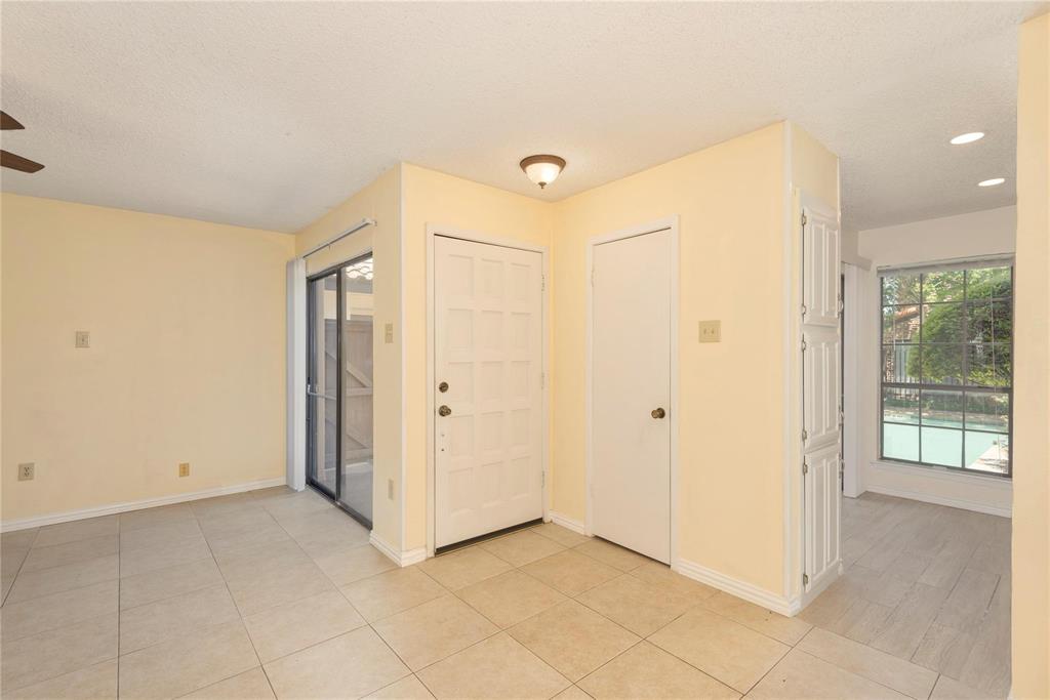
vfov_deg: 73.8
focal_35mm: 16
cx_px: 525
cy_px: 350
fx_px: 467
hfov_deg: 96.7
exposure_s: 1/4
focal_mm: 16
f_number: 7.1
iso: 100
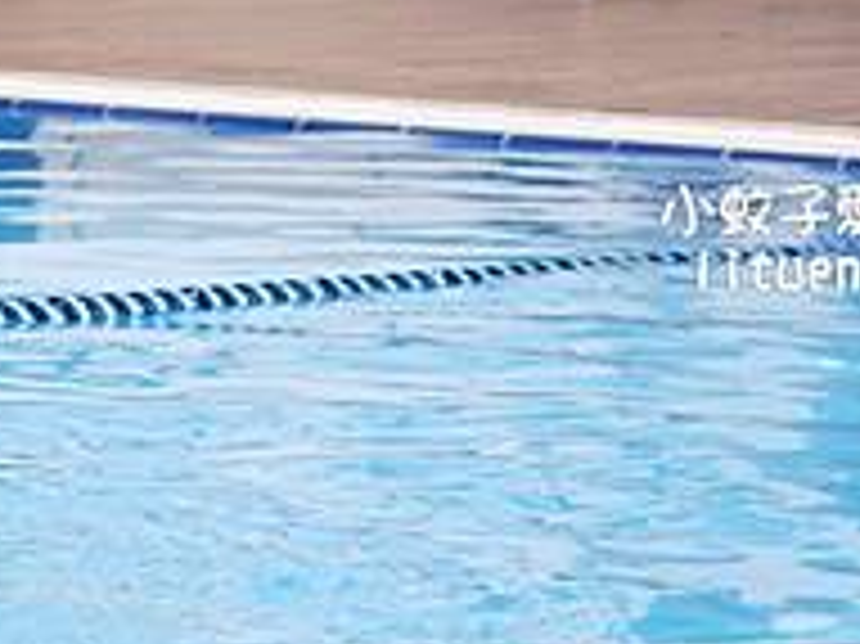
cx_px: -991
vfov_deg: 5.6
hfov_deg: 7.2
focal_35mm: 262
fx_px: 6505
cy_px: -299
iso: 200
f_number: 2.5
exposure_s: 1/1300
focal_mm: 25
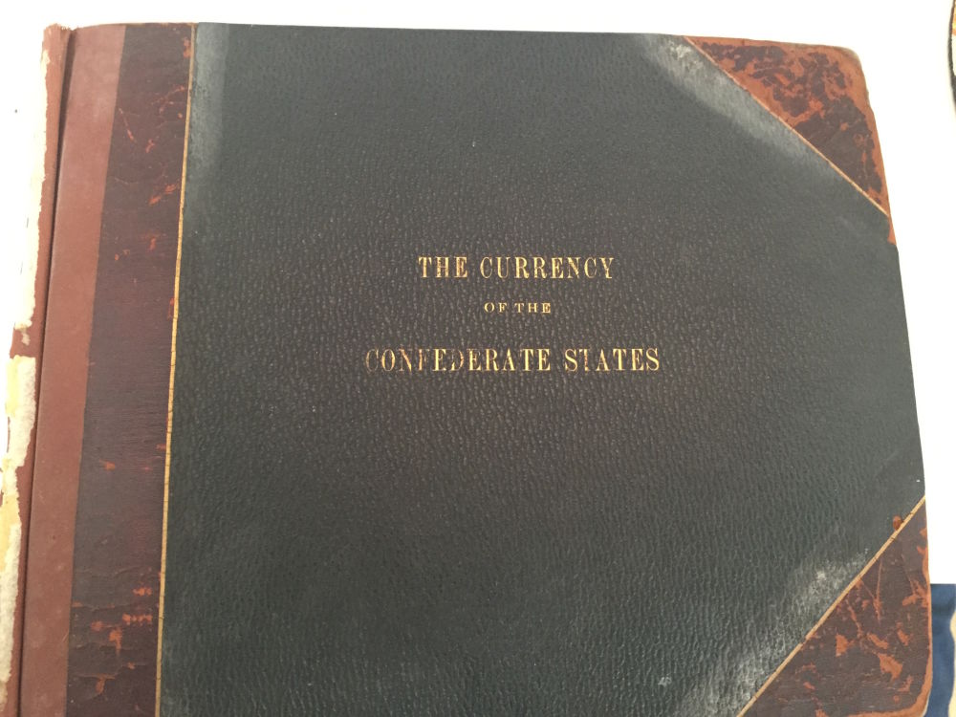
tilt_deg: -81.2
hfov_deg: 61.7
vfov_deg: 48.2
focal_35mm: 29
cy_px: 358
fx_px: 801
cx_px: 478
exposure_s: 1/15
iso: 250
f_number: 2.2
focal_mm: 4.15
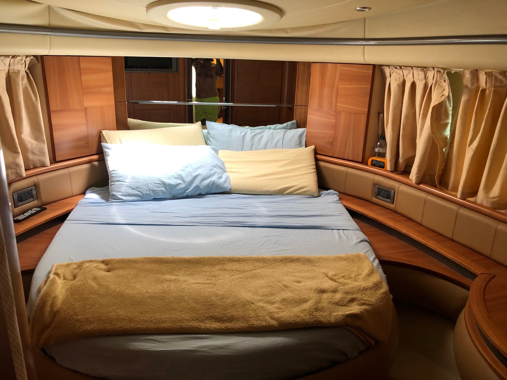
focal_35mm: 28
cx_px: 254
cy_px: 190
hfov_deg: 63.4
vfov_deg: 49.7
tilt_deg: -18.9
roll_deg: -3.3
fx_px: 410
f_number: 1.8
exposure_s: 1/20
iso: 32
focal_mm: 3.99
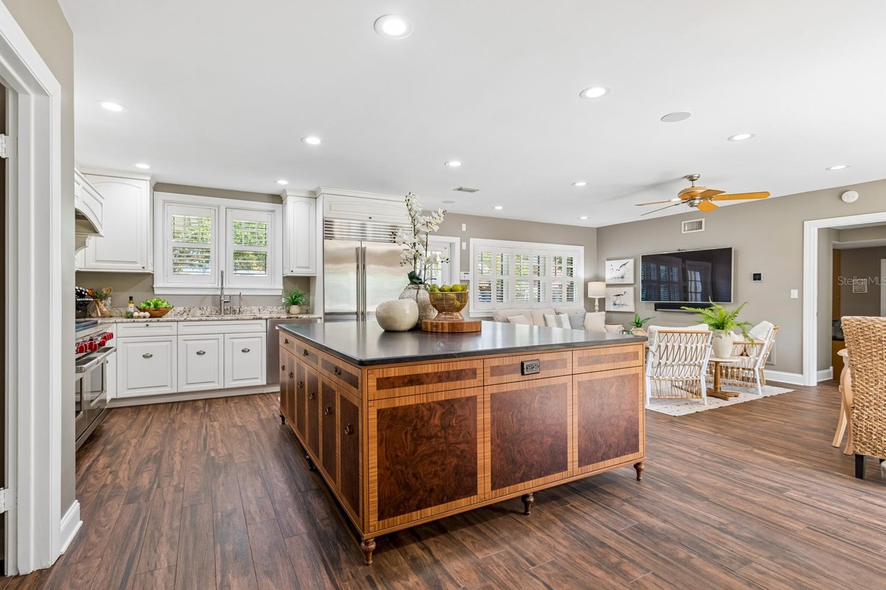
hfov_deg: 96.7
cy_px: 281
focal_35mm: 16
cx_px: 418
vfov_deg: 73.7
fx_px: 394
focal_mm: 10
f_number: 5.6
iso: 100
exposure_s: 1/10
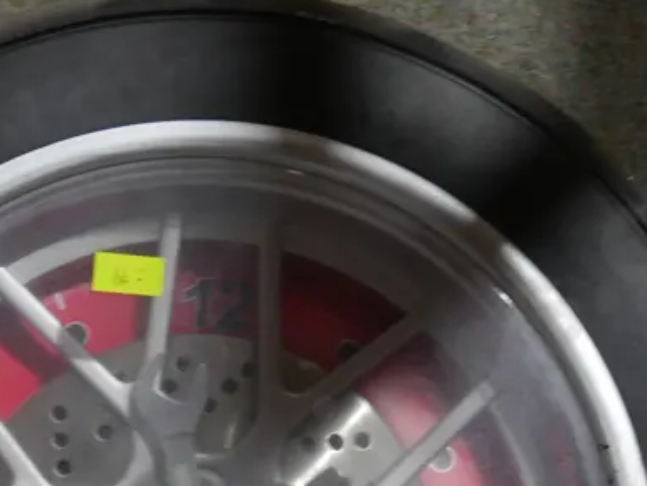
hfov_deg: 16.8
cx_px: 210
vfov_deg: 12.4
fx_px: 2188
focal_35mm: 117
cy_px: 565
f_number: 4.7
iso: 400
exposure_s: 1/60
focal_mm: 22
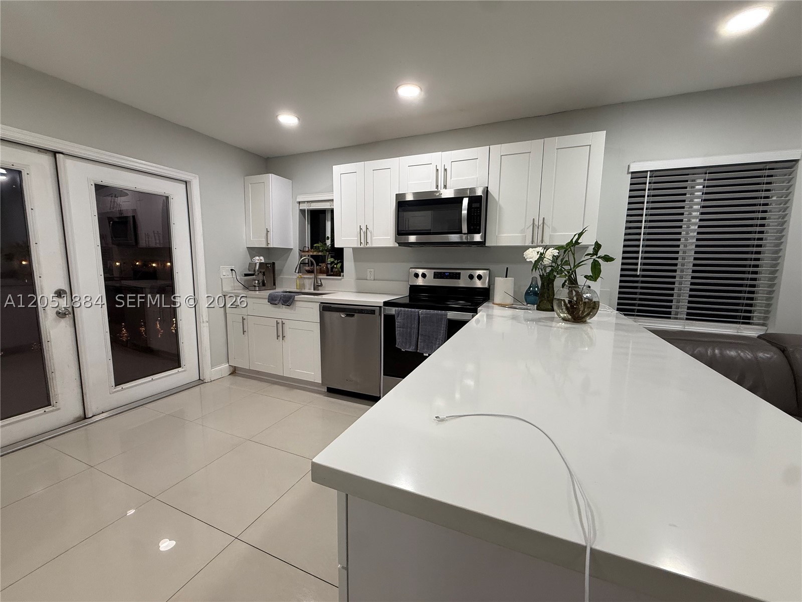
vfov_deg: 85.7
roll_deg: -1.2
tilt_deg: -7.9
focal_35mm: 14
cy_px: 301
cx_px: 401
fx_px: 324
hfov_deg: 102.1
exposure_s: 1/120
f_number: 2.2
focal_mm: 2.22
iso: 200
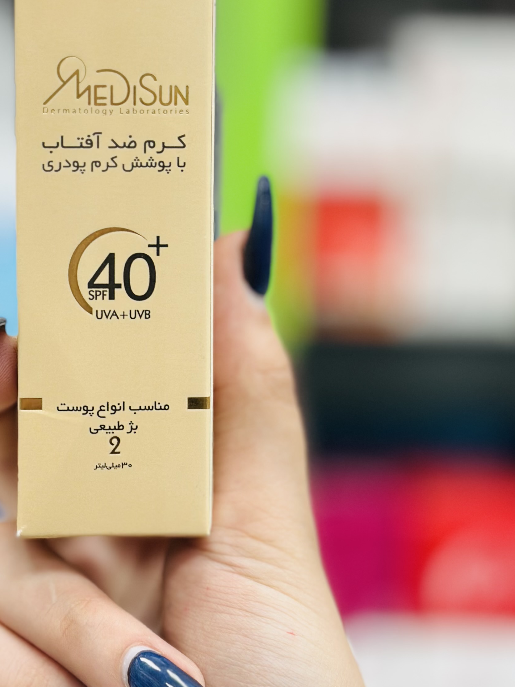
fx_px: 1726
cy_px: 254
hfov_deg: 16.9
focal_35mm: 87
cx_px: 129
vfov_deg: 22.5
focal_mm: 6.86
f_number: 1.78
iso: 80
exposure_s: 1/100
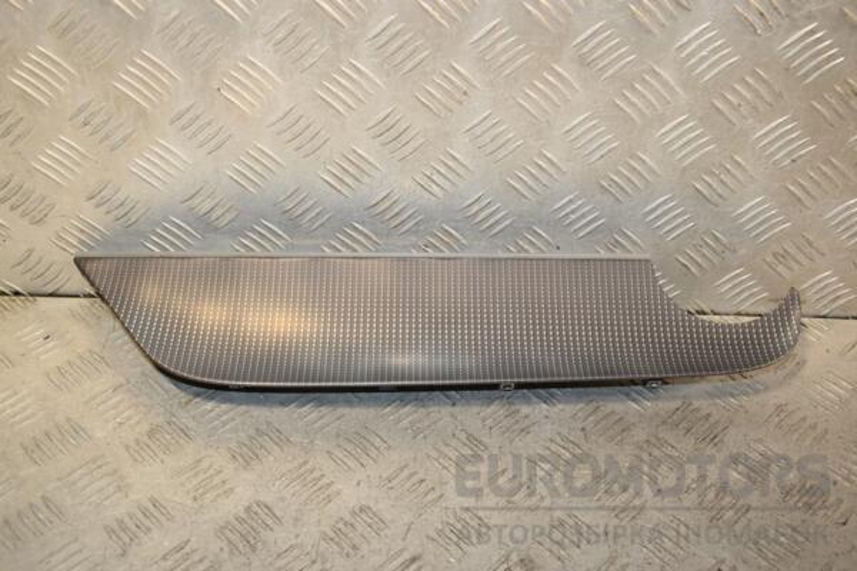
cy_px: 286
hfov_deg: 38.9
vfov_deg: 26.5
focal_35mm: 51
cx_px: 428
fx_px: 1214
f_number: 6.3
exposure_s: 1/200
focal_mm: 34
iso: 800
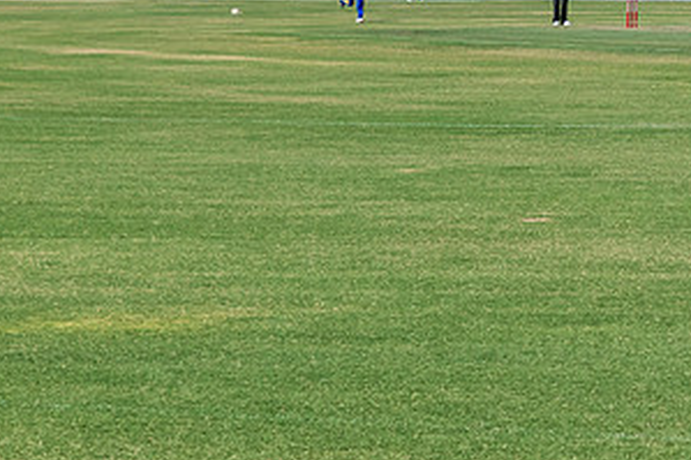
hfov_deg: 9.4
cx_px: 638
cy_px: 32
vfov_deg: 6.3
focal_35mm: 217
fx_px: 4163
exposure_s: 1/3200
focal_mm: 75
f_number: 6.3
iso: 400
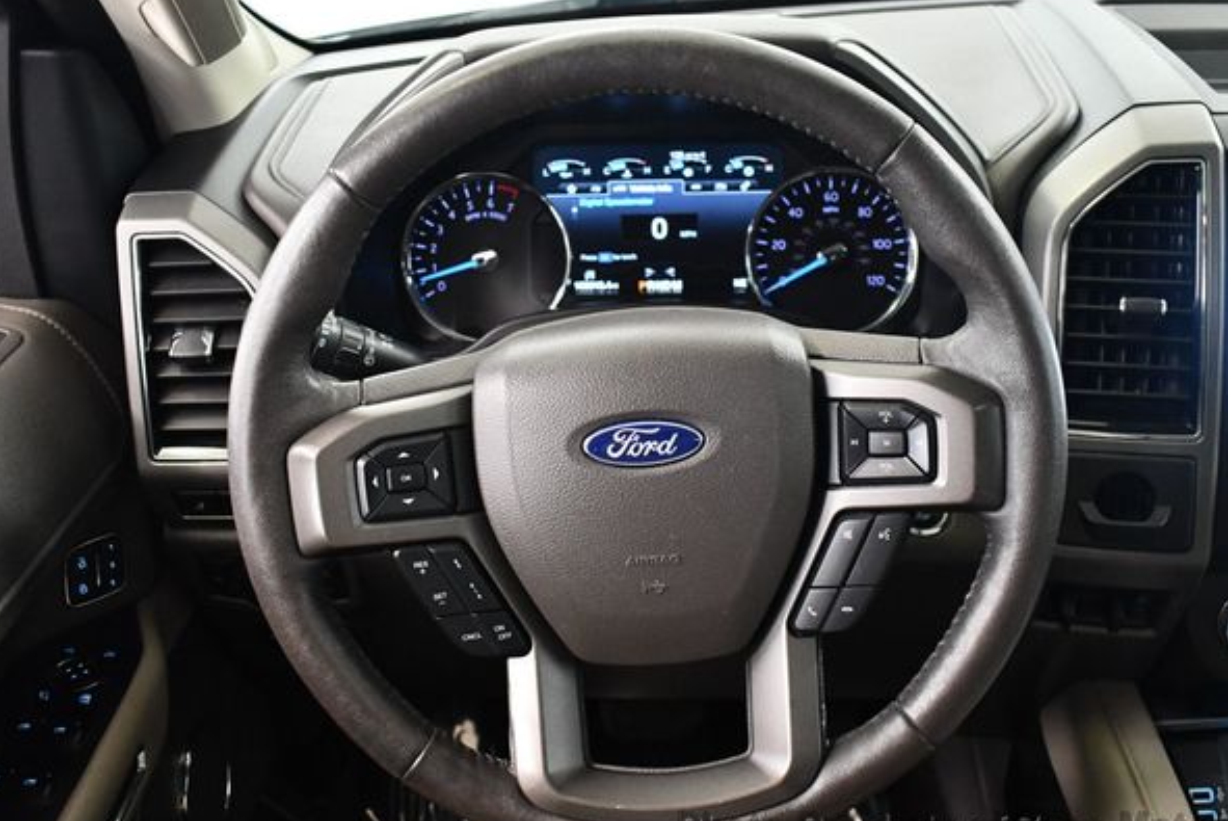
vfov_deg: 34.3
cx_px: 652
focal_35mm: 39
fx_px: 1331
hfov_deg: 49.5
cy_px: 424
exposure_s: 1/80
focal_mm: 18
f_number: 3.5
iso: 3200
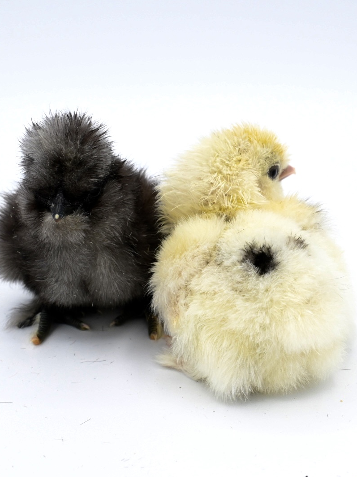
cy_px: 242
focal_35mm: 64
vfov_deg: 30.4
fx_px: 877
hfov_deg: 23.0
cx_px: 213
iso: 800
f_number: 10
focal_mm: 29
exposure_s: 1/250
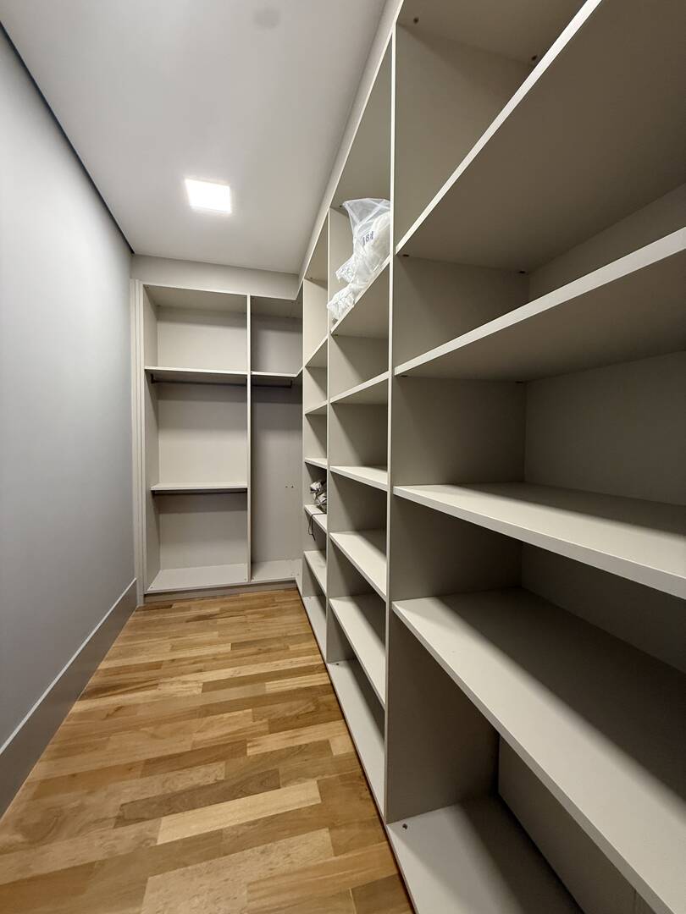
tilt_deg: -2.9
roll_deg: -0.9
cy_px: 457
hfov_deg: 85.7
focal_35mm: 14
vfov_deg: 102.1
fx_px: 370
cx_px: 343
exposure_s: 1/60
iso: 320
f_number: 2.2
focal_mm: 2.22
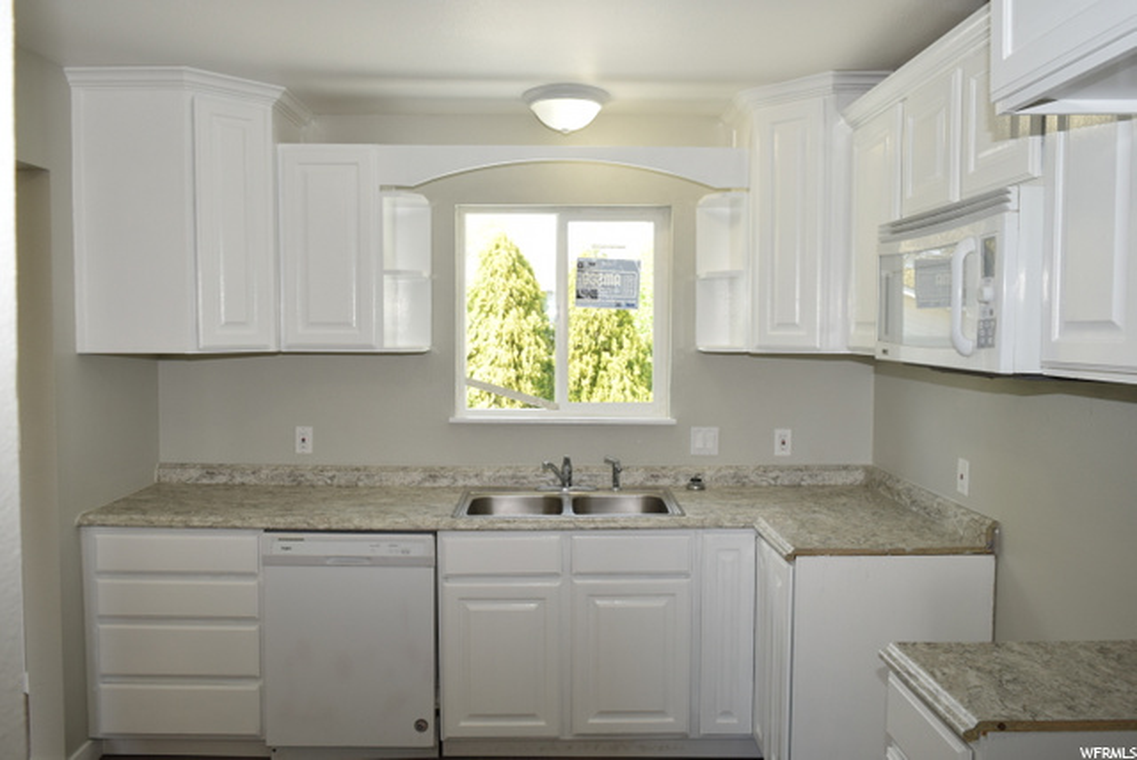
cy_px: 380
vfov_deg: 48.0
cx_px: 568
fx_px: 854
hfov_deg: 67.3
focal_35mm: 27
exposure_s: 1/125
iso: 400
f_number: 5.6
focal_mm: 18
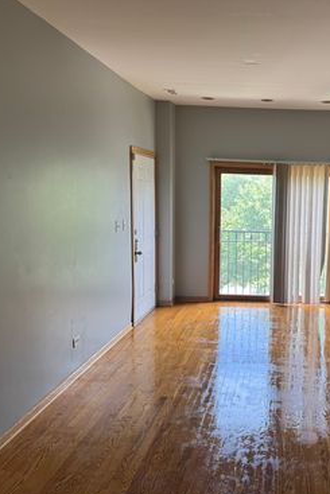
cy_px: 248
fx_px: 467
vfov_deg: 55.8
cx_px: 275
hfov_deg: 37.2
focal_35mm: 34
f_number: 1.78
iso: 100
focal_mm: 6.76
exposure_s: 1/120
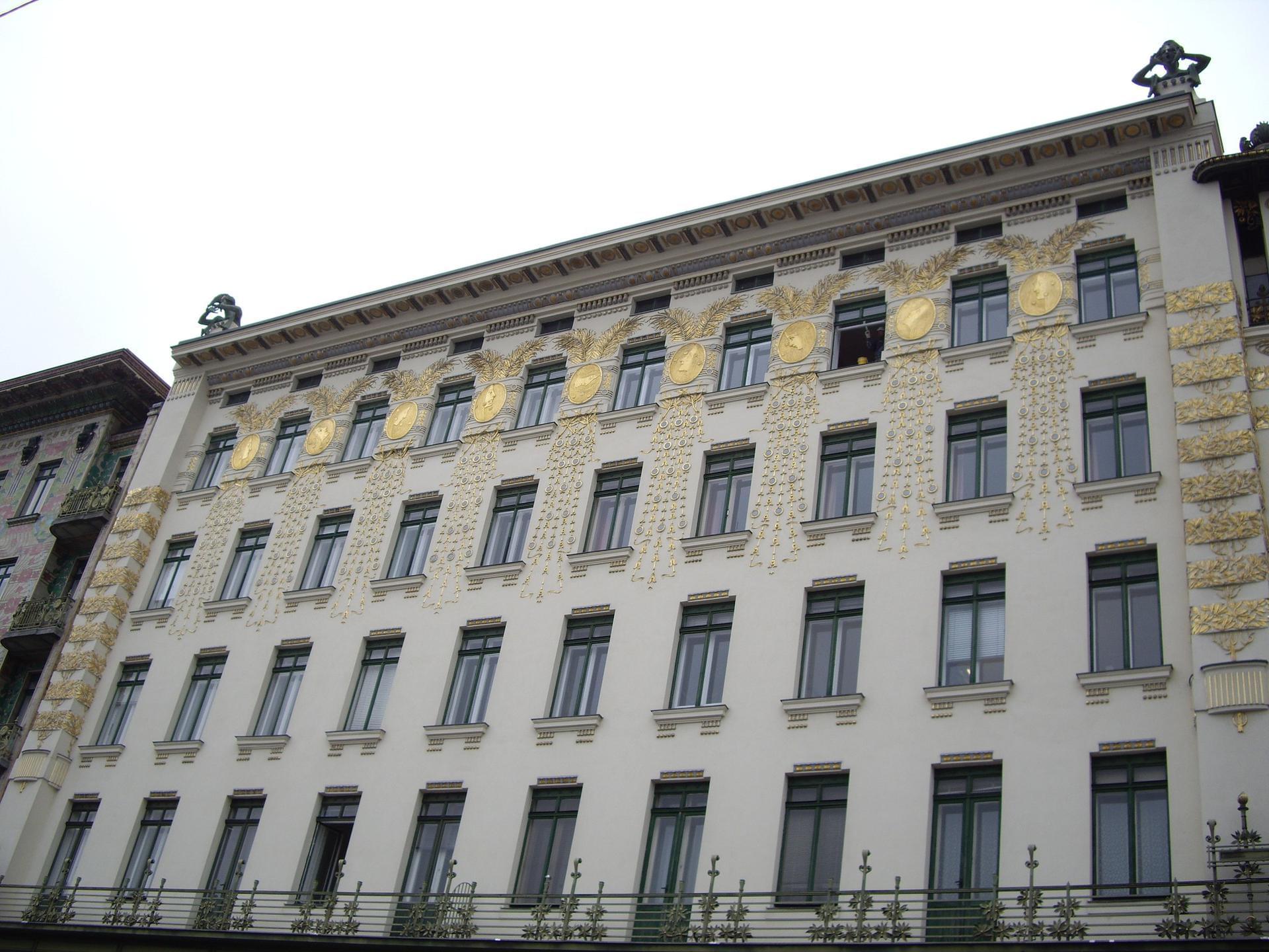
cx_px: 634
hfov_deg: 49.0
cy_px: 476
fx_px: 1393
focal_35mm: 38
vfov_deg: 37.7
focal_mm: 7.9
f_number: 2.8
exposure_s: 1/125
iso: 64
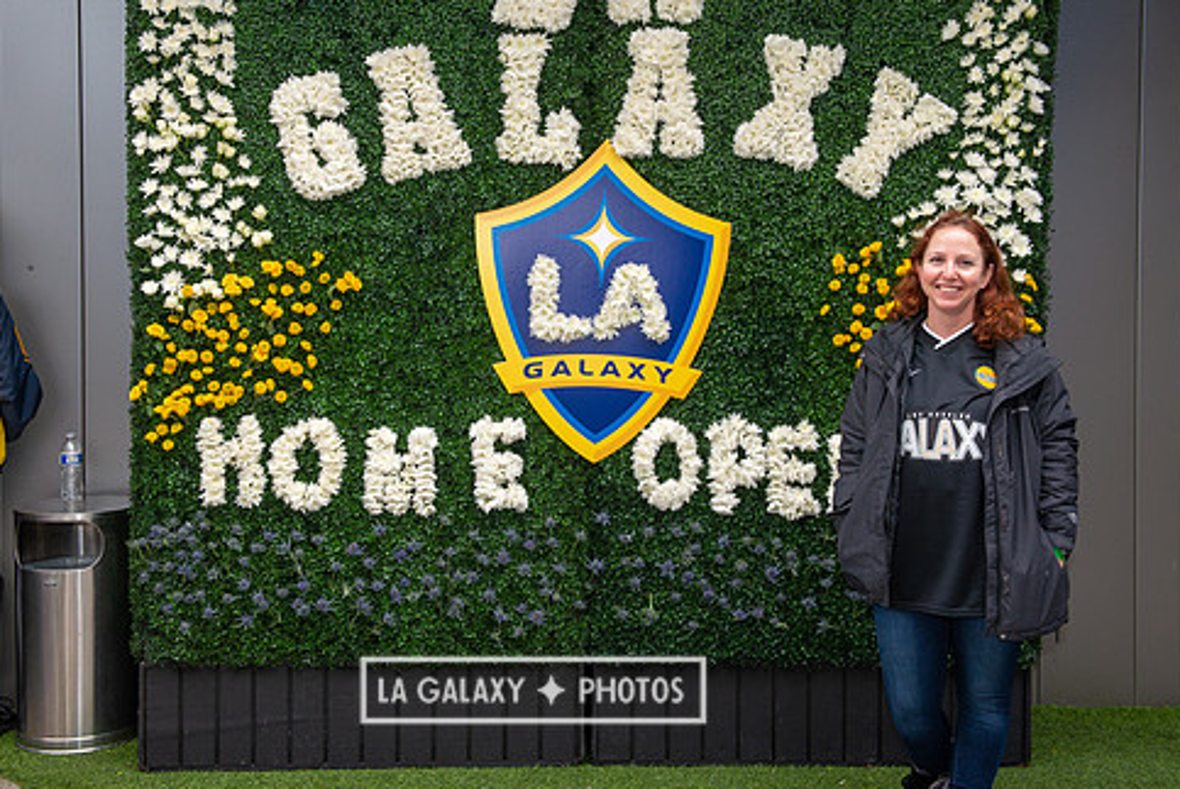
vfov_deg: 28.1
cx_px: 533
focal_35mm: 48
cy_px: 324
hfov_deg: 41.0
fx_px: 1575
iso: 500
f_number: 6.3
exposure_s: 1/160
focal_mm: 40
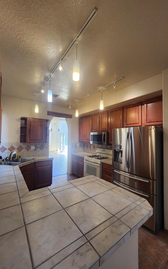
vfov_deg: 105.3
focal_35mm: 14
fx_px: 103
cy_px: 134
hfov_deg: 78.6
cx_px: 86
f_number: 2.2
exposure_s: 1/60
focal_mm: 1.74
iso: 125
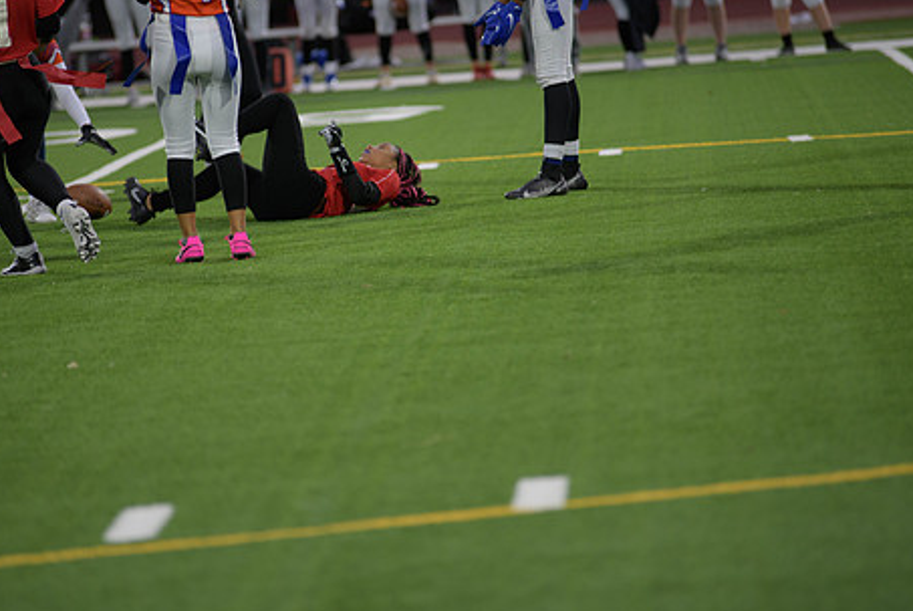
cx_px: 409
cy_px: 239
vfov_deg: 5.7
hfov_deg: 8.5
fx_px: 6169
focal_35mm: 243
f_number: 2.8
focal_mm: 190
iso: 450
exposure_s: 1/200
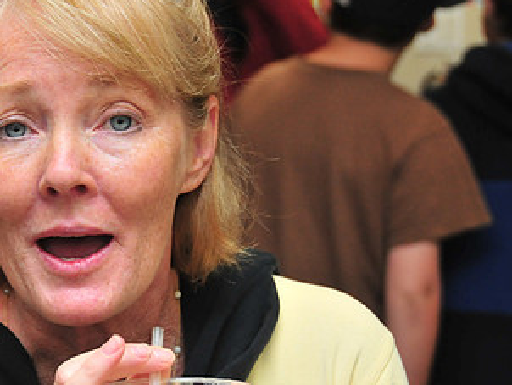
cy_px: 223
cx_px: 85
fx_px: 2249
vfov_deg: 9.8
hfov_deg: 12.9
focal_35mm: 152
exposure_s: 1/125
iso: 800
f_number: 4.8
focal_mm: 55
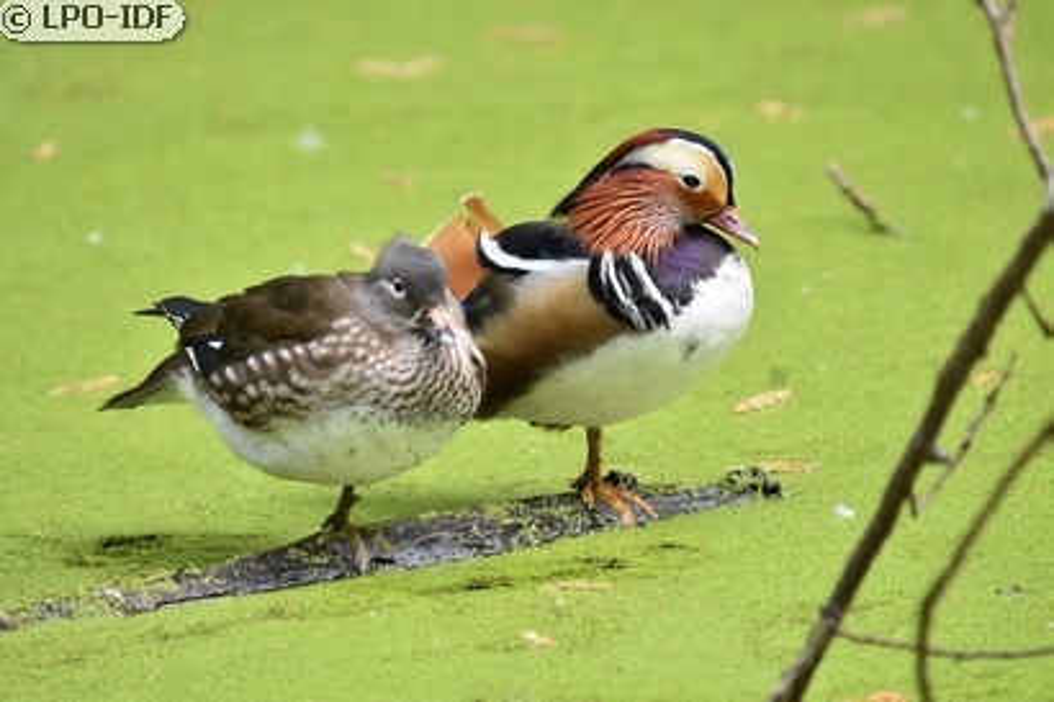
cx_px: 527
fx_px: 26338
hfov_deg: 2.3
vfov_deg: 1.5
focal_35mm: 900
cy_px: 351
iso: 1800
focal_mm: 600
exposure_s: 1/1000
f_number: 5.6
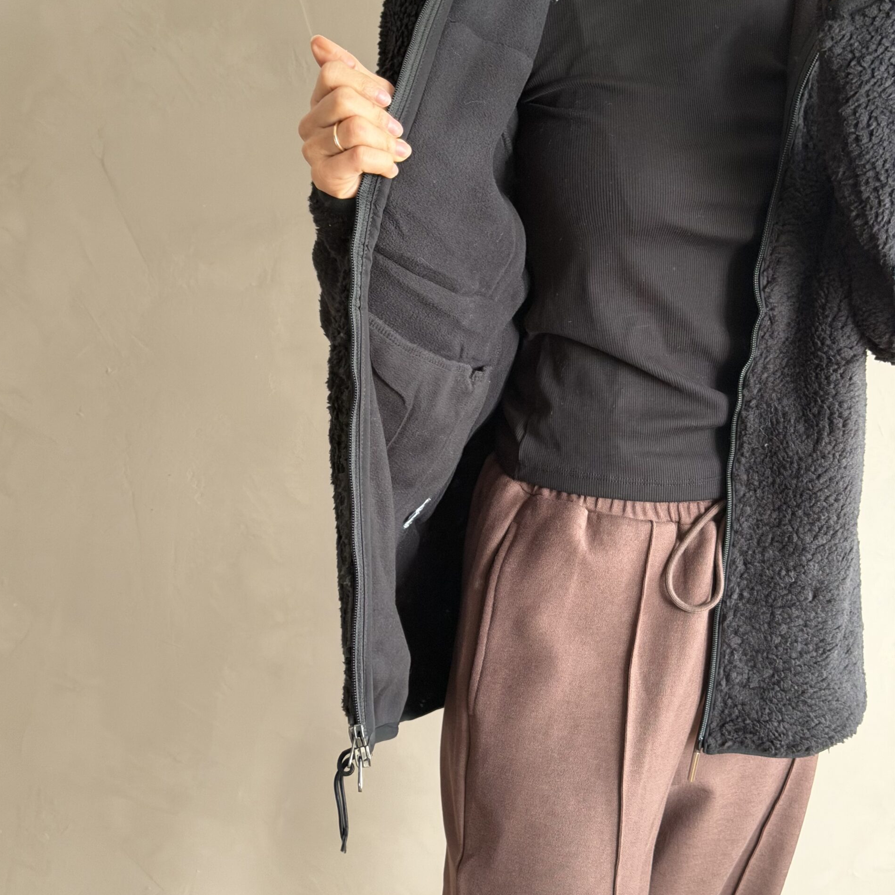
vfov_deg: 30.0
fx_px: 1667
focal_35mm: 57
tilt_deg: -26.8
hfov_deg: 30.0
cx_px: 444
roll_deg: -3.4
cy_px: 418
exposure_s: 1/40
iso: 400
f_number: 1.78
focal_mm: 6.76
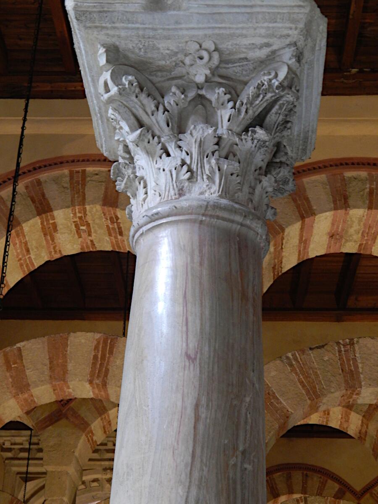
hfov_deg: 24.0
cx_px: 189
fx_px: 888
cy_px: 252
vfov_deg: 31.7
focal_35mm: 61
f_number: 4
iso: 400
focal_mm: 10.9
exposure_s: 1/10
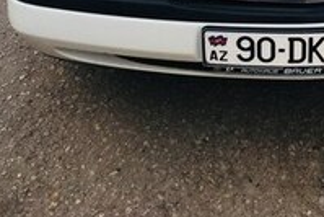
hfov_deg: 26.1
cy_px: -178
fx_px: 675
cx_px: 290
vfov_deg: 15.5
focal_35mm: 75
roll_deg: +1.0
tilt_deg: -22.8
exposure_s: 1/447
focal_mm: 4.15
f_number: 2.2
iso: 25
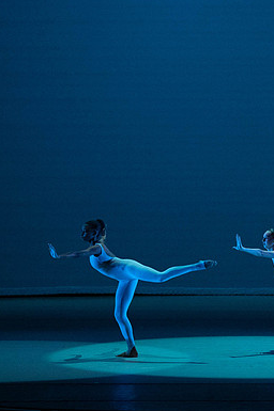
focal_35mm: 270
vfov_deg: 7.6
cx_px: 308
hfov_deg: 5.1
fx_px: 3088
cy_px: 206
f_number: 5.6
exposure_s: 1/400
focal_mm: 179
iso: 16000
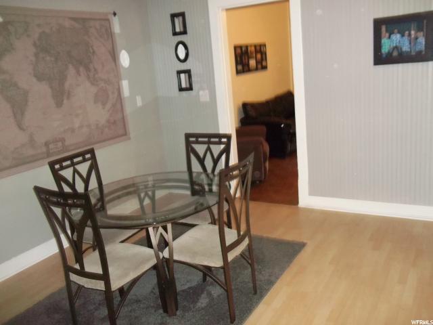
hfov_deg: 56.8
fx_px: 400
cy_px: 162
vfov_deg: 44.2
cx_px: 216
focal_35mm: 32
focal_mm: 5.7
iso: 320
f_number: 2.9
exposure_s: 1/30
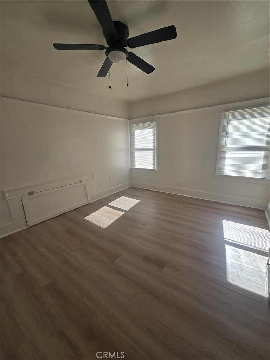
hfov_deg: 89.9
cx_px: 135
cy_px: 180
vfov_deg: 106.2
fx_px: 135
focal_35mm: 13
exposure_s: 1/282
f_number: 2.2
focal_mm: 2.2
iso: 50
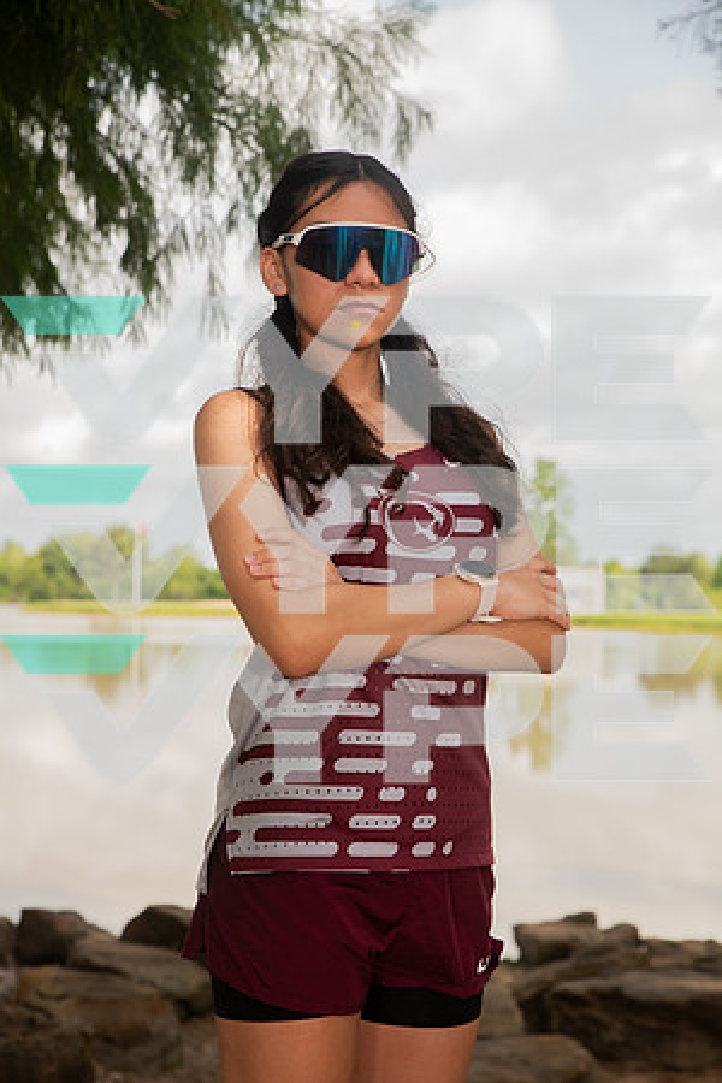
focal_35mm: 62
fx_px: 1865
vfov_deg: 32.4
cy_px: 542
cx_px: 361
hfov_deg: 21.9
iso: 200
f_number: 6.3
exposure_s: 1/320
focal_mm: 62
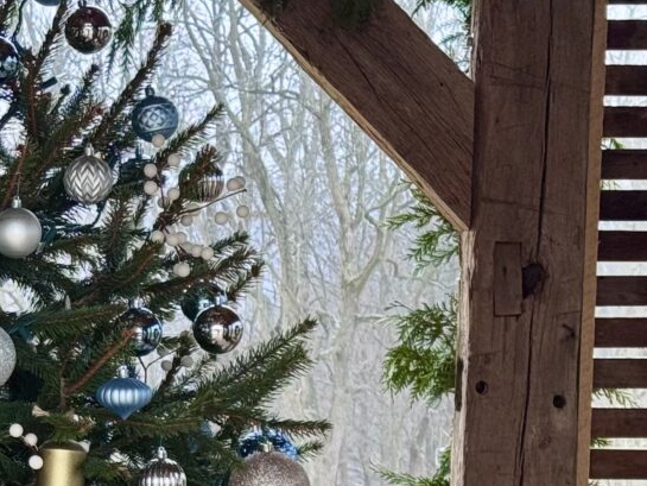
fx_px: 2636
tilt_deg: -5.4
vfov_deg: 10.4
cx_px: -58
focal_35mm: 141
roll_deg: -1.3
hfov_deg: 13.7
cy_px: 549
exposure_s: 1/60
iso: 160
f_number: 1.78
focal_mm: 6.76
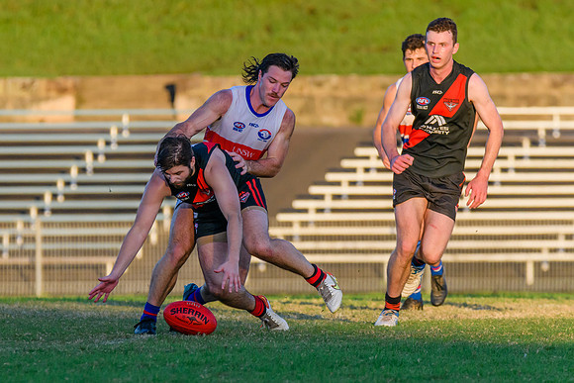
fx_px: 11084
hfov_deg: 3.0
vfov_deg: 2.0
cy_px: 213
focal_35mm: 695
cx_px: 228
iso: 1600
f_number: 6
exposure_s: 1/1600
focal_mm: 380
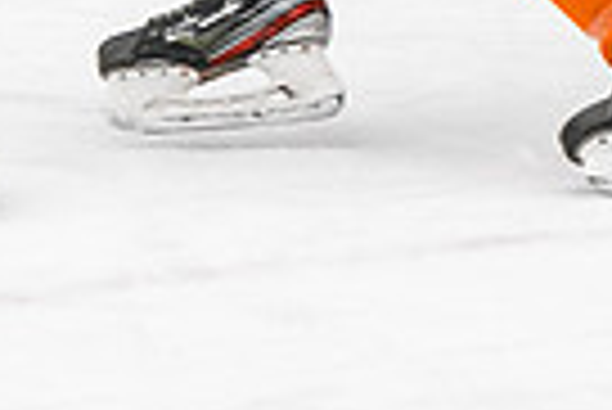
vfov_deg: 2.1
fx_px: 10977
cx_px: 659
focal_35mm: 645
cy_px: -466
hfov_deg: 3.2
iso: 1600
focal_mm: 110
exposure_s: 1/640
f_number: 2.8
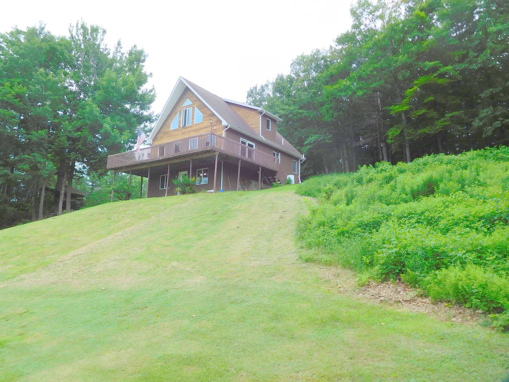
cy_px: 191
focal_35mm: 25
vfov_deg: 54.9
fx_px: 368
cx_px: 254
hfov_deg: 69.4
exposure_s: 1/400
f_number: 3.4
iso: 125
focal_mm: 4.5
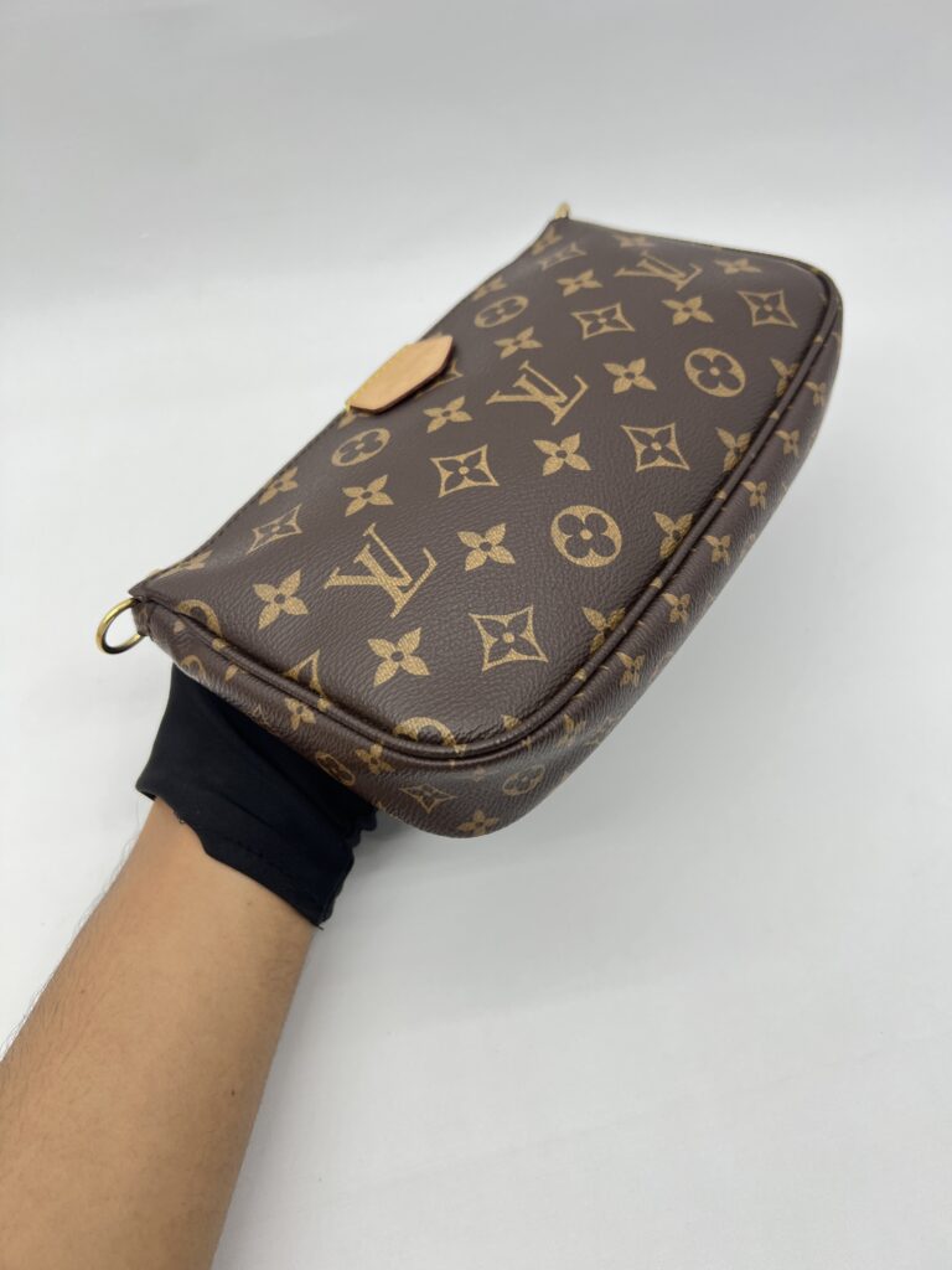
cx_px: 476
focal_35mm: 26
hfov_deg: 53.1
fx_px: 953
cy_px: 635
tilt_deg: -50.7
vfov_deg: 67.3
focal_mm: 5.7
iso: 40
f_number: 1.5
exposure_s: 1/100
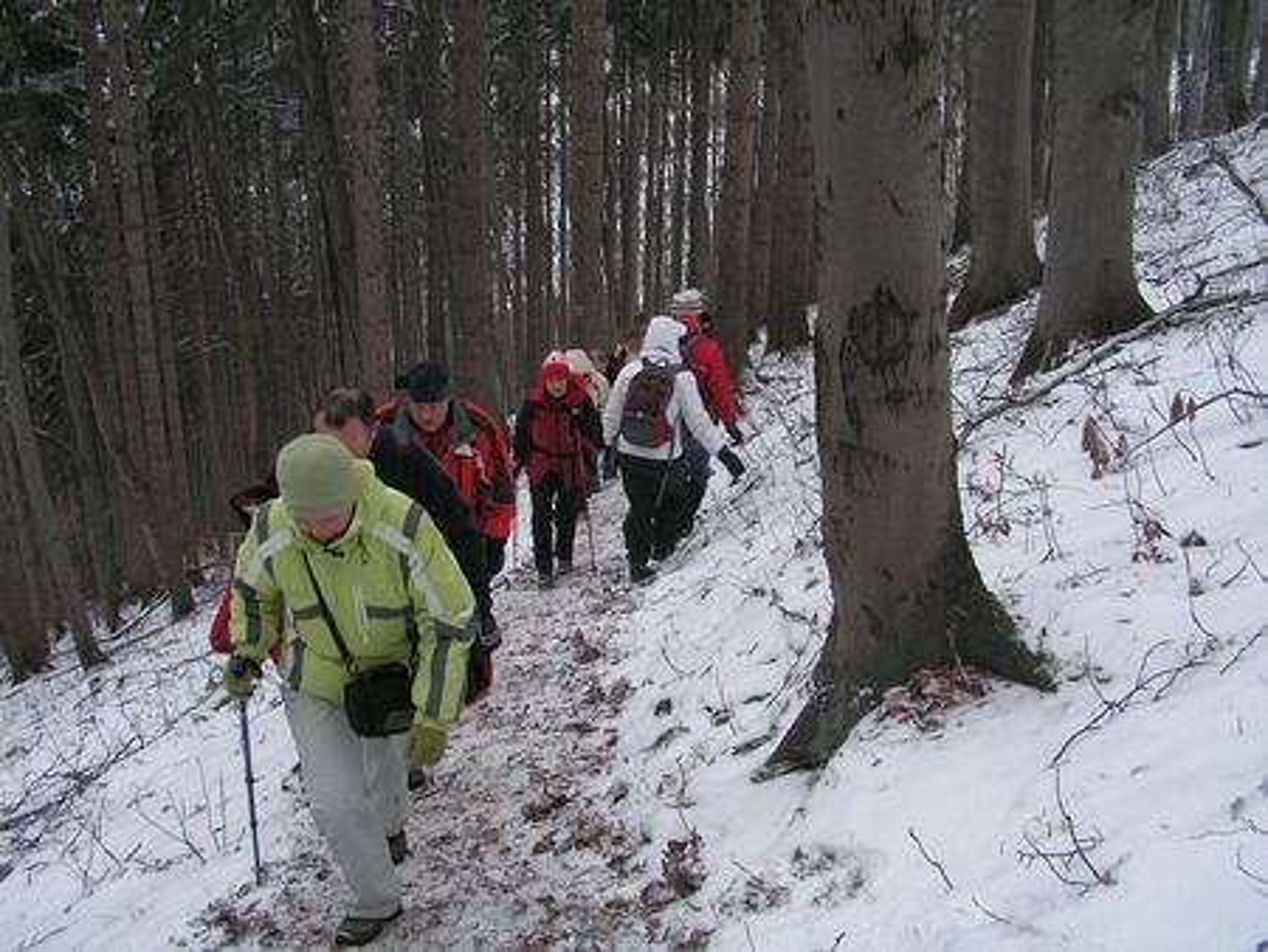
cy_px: 476
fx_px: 1393
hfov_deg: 49.0
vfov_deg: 37.8
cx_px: 634
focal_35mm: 38
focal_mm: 6.4
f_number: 3.2
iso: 50
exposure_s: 1/80
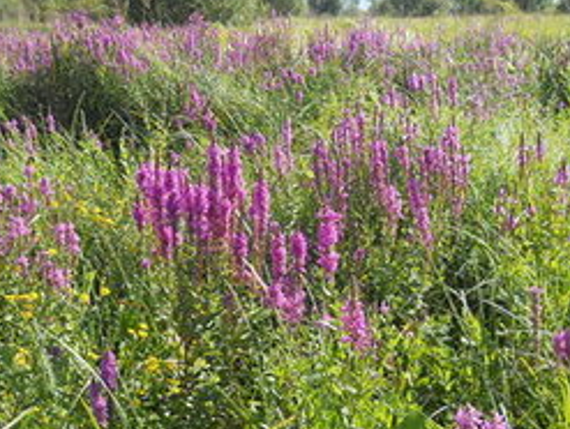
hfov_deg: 33.2
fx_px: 956
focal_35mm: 58
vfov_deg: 25.3
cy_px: 220
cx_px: 275
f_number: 5.5
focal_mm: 6.72
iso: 80
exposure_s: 1/160
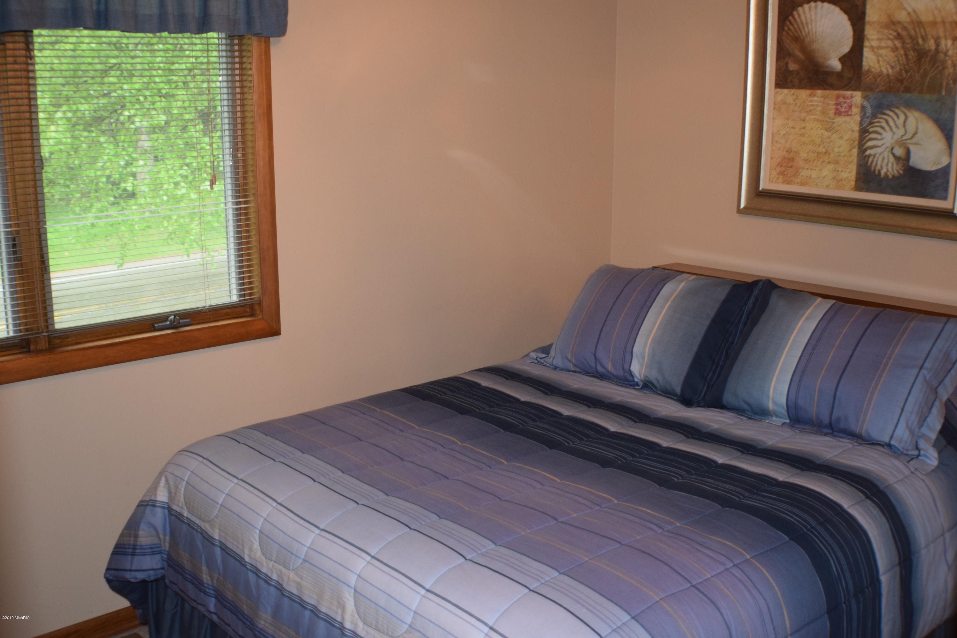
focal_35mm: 51
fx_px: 1356
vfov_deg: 26.5
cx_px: 478
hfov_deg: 38.9
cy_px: 319
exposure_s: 1/60
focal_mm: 34
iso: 1000
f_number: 4.5
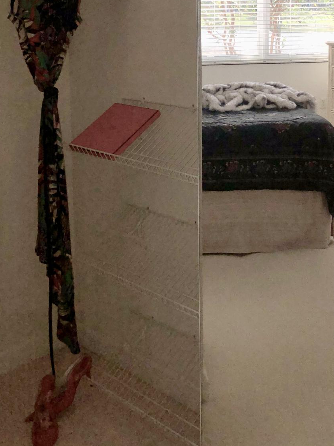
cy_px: 87
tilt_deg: -6.1
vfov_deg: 36.8
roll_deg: +0.1
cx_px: 231
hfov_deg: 28.9
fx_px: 643
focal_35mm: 50
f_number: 1.8
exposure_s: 1/578
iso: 20
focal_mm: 3.99
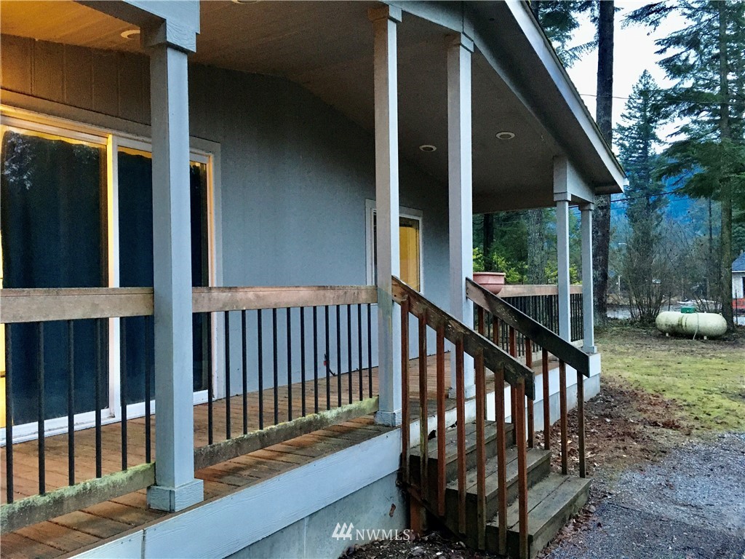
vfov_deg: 48.2
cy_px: 280
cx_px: 372
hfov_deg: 61.7
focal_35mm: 29
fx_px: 624
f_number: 2.2
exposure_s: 1/20
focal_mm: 4.15
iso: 200
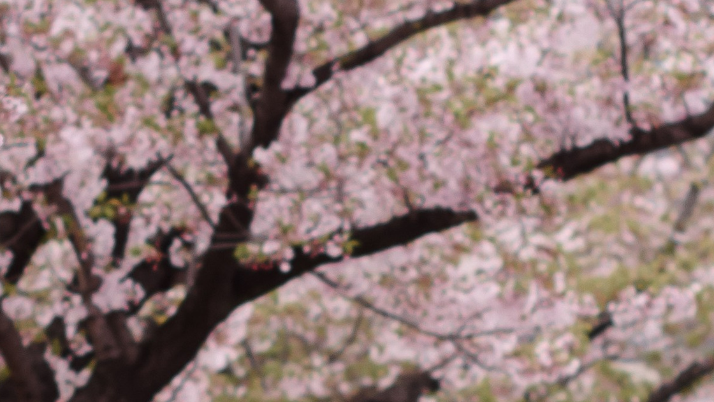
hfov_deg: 6.0
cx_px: 305
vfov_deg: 3.4
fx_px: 6797
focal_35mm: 359
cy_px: 572
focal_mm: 50
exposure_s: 1/800
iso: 100
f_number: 2.8
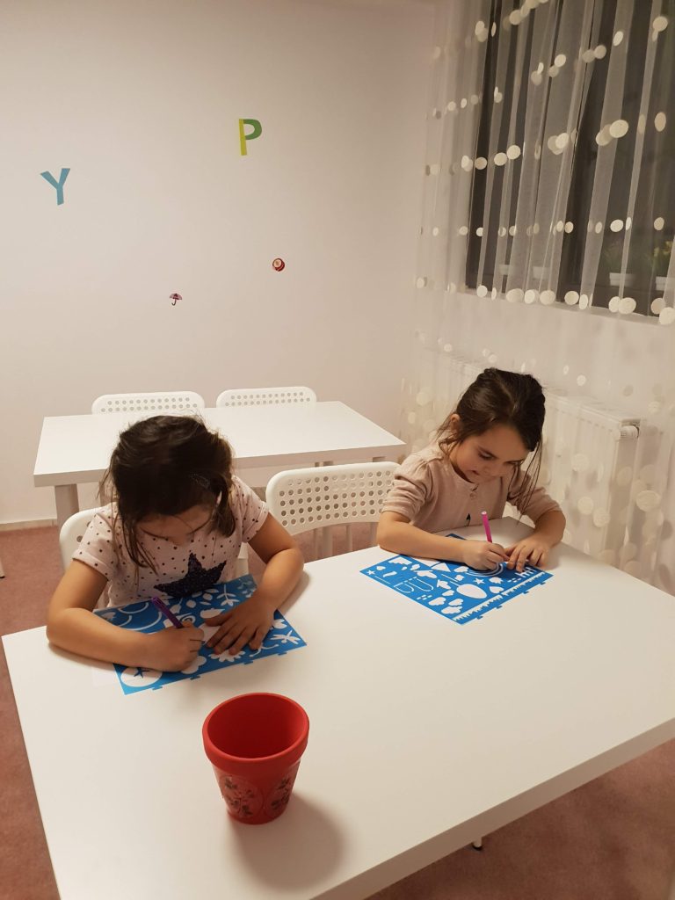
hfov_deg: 53.1
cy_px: 450
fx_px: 676
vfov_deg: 67.3
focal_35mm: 26
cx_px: 338
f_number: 2.4
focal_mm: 4.3
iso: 320
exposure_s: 1/100
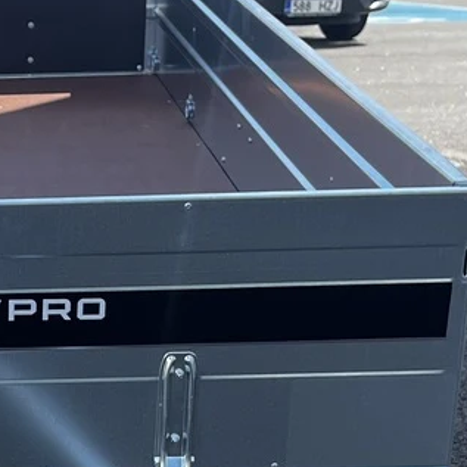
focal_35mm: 116
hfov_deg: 14.4
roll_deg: -0.3
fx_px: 1771
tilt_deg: -20.0
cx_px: -137
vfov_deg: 14.6
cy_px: 548
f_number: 1.6
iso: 50
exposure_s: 1/928
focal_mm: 5.1
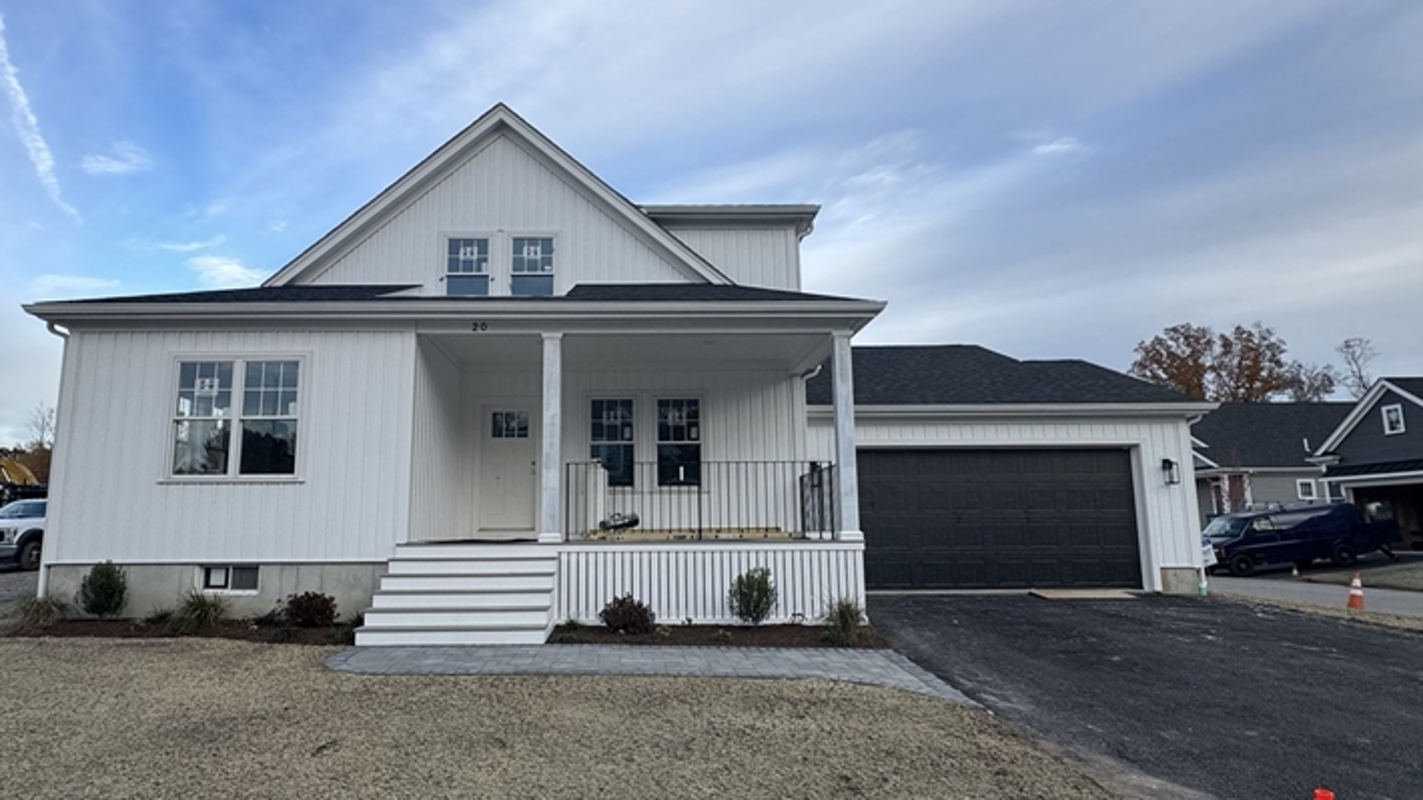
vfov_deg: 51.4
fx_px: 830
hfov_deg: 80.9
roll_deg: +0.3
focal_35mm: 22
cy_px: 403
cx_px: 635
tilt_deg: +8.3
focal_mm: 2.22
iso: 40
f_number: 2.2
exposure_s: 1/508
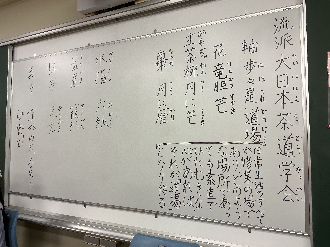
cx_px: 165
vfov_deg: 48.2
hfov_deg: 61.7
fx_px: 276
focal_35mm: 29
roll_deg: +0.8
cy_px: 124
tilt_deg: +2.7
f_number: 1.8
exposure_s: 1/50
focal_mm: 3
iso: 40
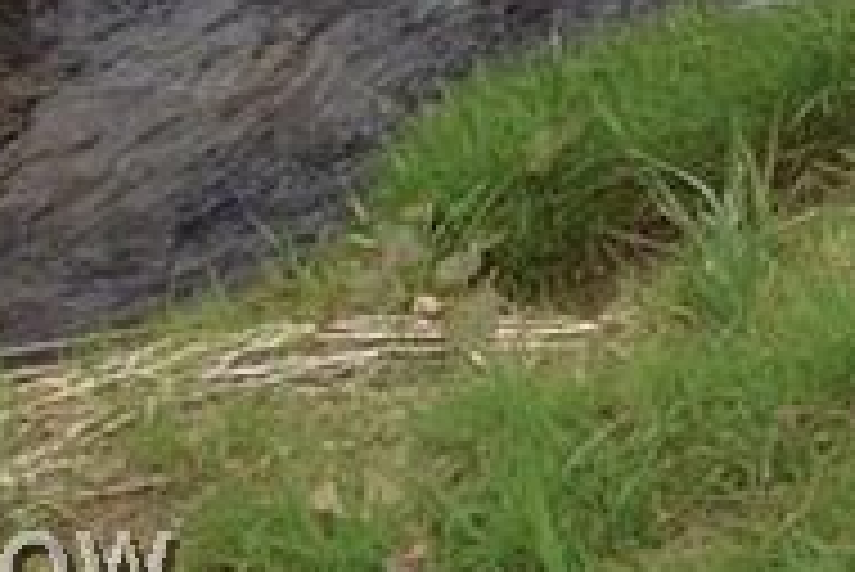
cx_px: 2930
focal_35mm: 134
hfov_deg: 9.5
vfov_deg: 7.6
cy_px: -1592
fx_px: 3185
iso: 100
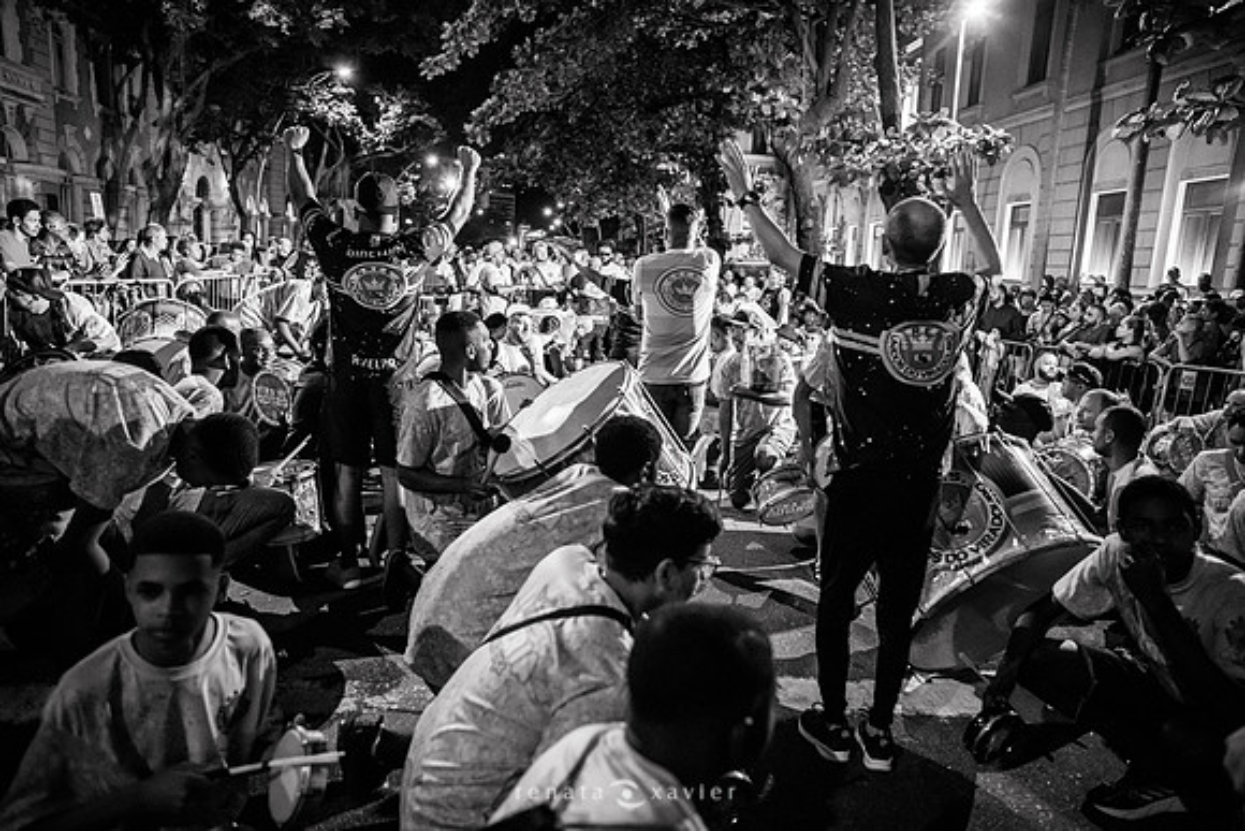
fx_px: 830
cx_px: 622
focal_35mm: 24
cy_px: 416
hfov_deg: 73.7
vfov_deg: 53.2
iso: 2000
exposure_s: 1/200
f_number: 2
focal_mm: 24
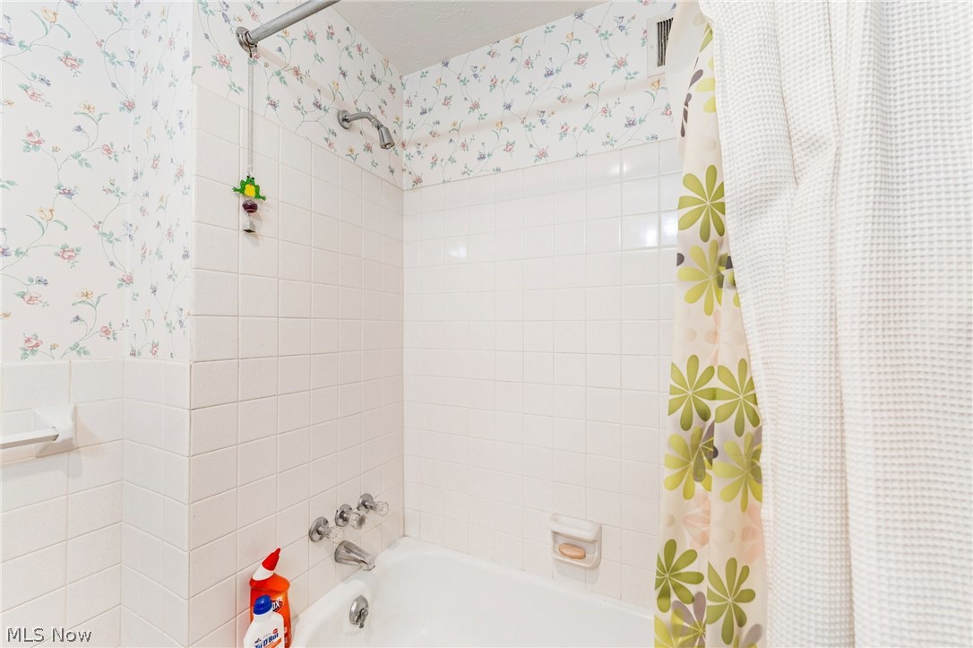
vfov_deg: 81.2
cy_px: 324
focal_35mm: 14
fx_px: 378
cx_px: 486
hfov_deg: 104.3
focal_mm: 14
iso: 200
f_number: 5.6
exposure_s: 1/15
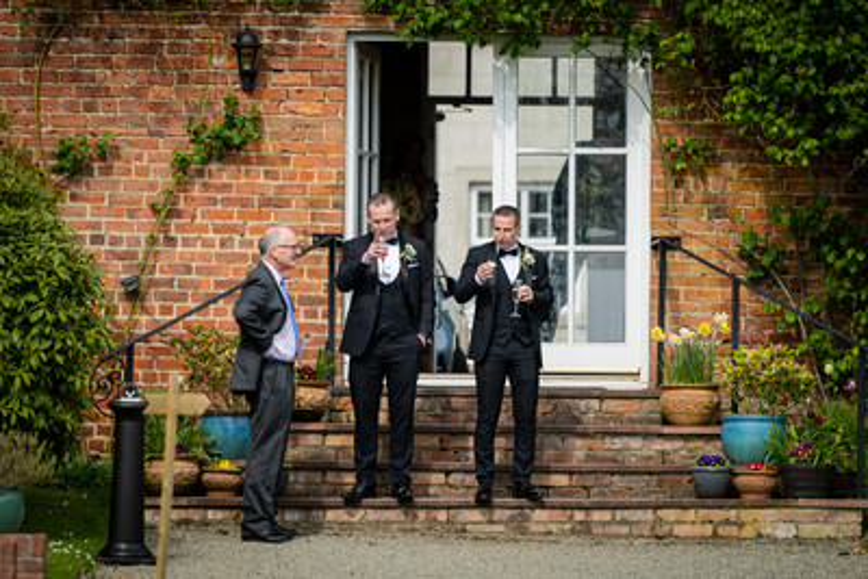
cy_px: 337
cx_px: 428
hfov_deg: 7.2
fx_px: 6939
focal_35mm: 288
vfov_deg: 4.8
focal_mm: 200
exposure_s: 1/1250
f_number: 2.8
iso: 100
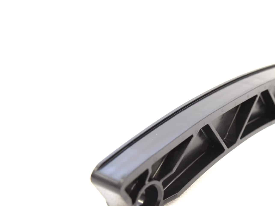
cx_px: 216
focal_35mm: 81
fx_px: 642
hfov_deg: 23.9
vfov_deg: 18.3
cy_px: 98
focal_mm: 35
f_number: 5
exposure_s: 1/100
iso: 400
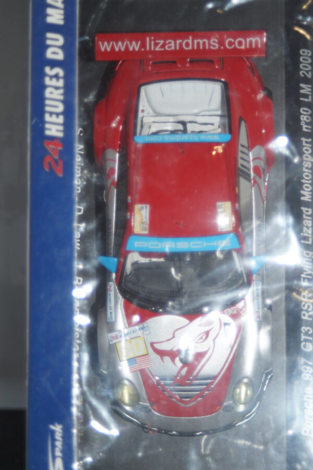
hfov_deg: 11.4
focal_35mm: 120
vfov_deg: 17.1
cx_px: 156
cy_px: 235
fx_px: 1565
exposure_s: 1/60
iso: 200
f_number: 5.6
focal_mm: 80
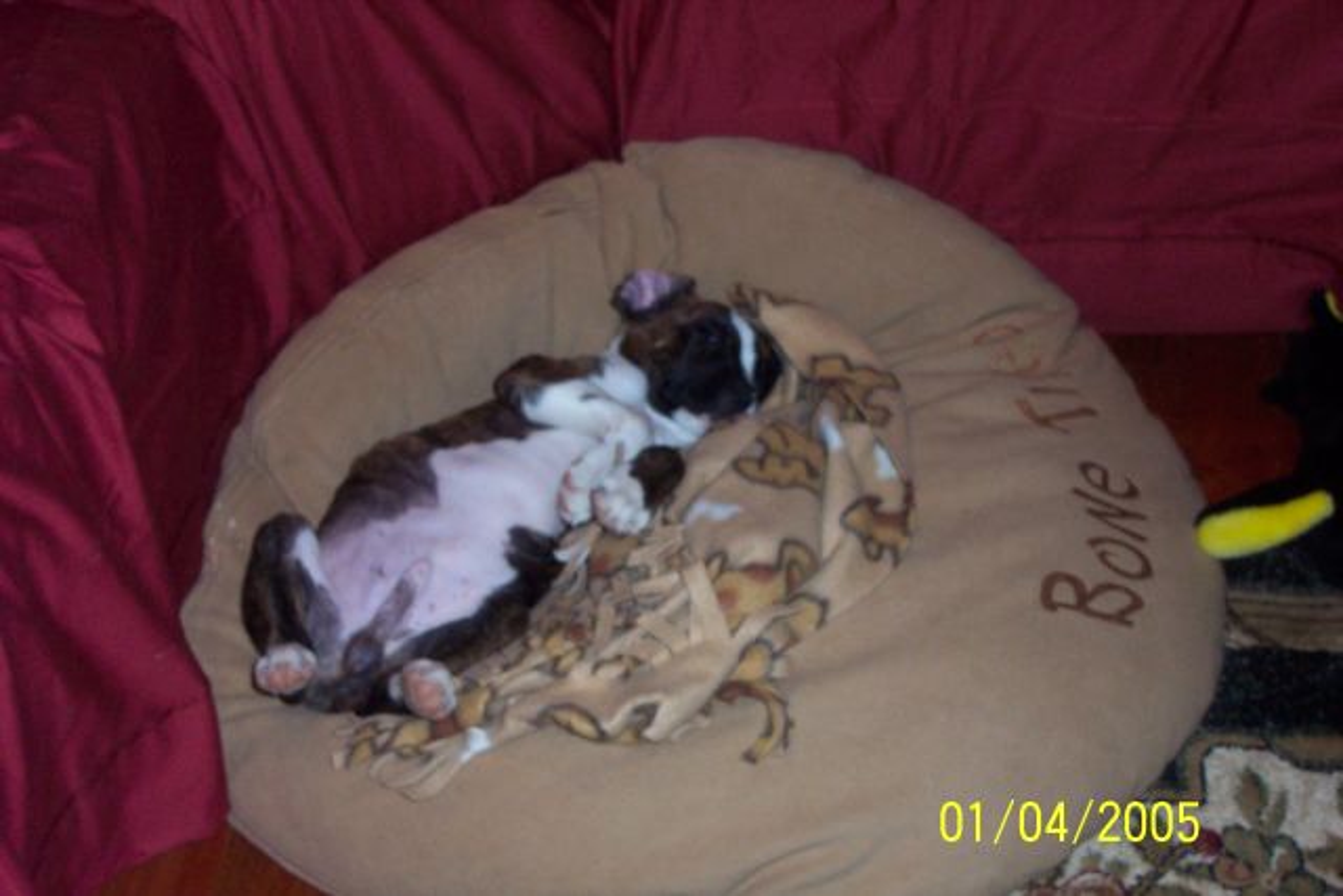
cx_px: 672
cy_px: 448
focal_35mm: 61
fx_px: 2276
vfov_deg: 22.3
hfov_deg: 32.9
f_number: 3.5
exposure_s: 1/45
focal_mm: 12.6
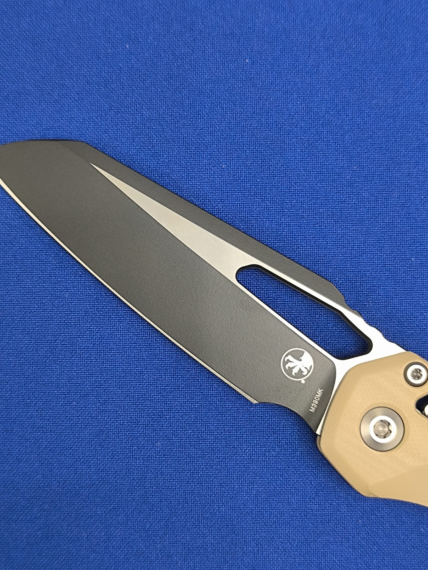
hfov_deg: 27.0
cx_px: 210
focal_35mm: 54
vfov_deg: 35.5
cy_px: 289
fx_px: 890
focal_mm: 6.14
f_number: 1.65
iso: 800
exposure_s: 1/100
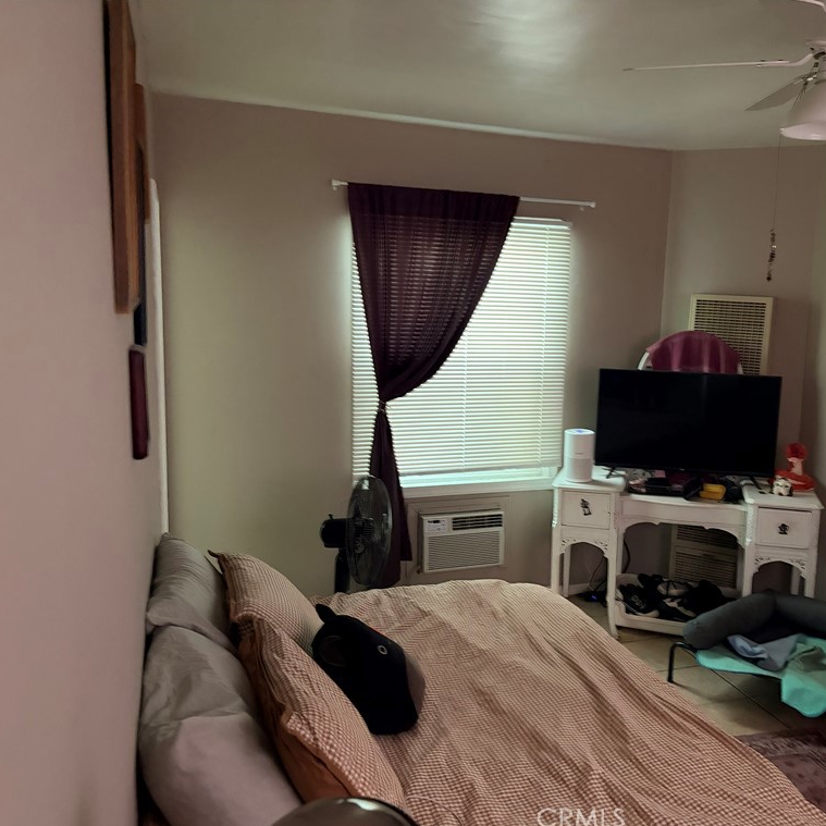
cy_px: 416
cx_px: 526
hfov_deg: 51.9
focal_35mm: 31
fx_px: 837
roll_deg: -1.9
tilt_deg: -8.4
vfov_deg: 52.5
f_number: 1.6
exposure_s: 1/30
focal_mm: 5.96
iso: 640
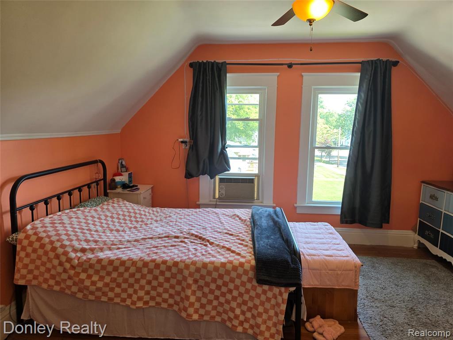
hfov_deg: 73.9
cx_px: 226
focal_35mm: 23
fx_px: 301
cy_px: 170
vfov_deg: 58.9
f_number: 1.7
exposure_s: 1/120
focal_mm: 6.3
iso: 200
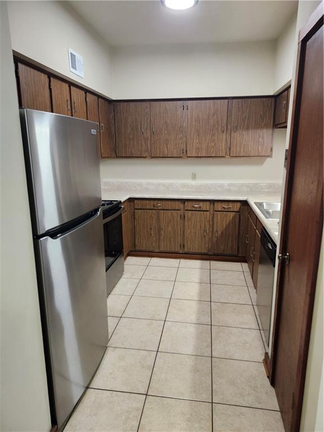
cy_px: 216
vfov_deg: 73.9
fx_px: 287
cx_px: 162
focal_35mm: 23
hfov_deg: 58.9
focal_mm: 5.54
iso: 800
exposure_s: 1/120
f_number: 1.8
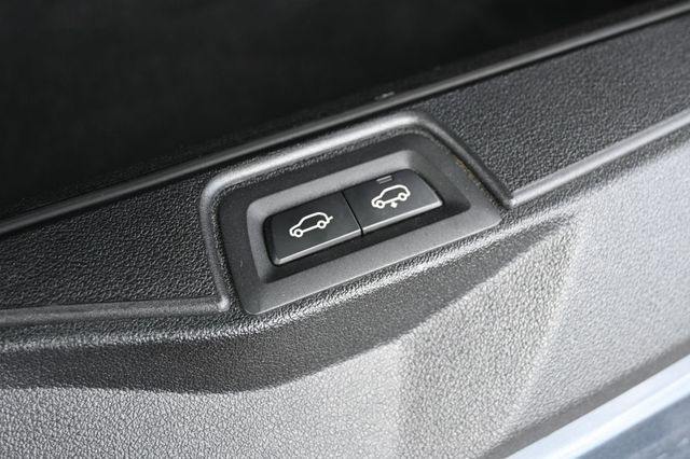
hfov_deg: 41.7
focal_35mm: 47
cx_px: 345
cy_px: 230
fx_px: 905
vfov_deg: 28.5
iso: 400
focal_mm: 31.5
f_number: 5
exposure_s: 1/250
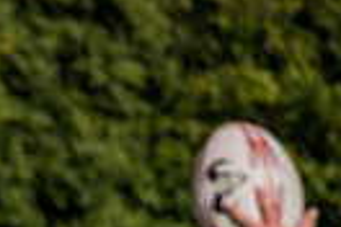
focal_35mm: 877
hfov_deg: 2.3
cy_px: 388
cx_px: -227
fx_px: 8306
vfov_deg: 1.6
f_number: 4
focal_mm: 200
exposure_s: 1/2000
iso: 250
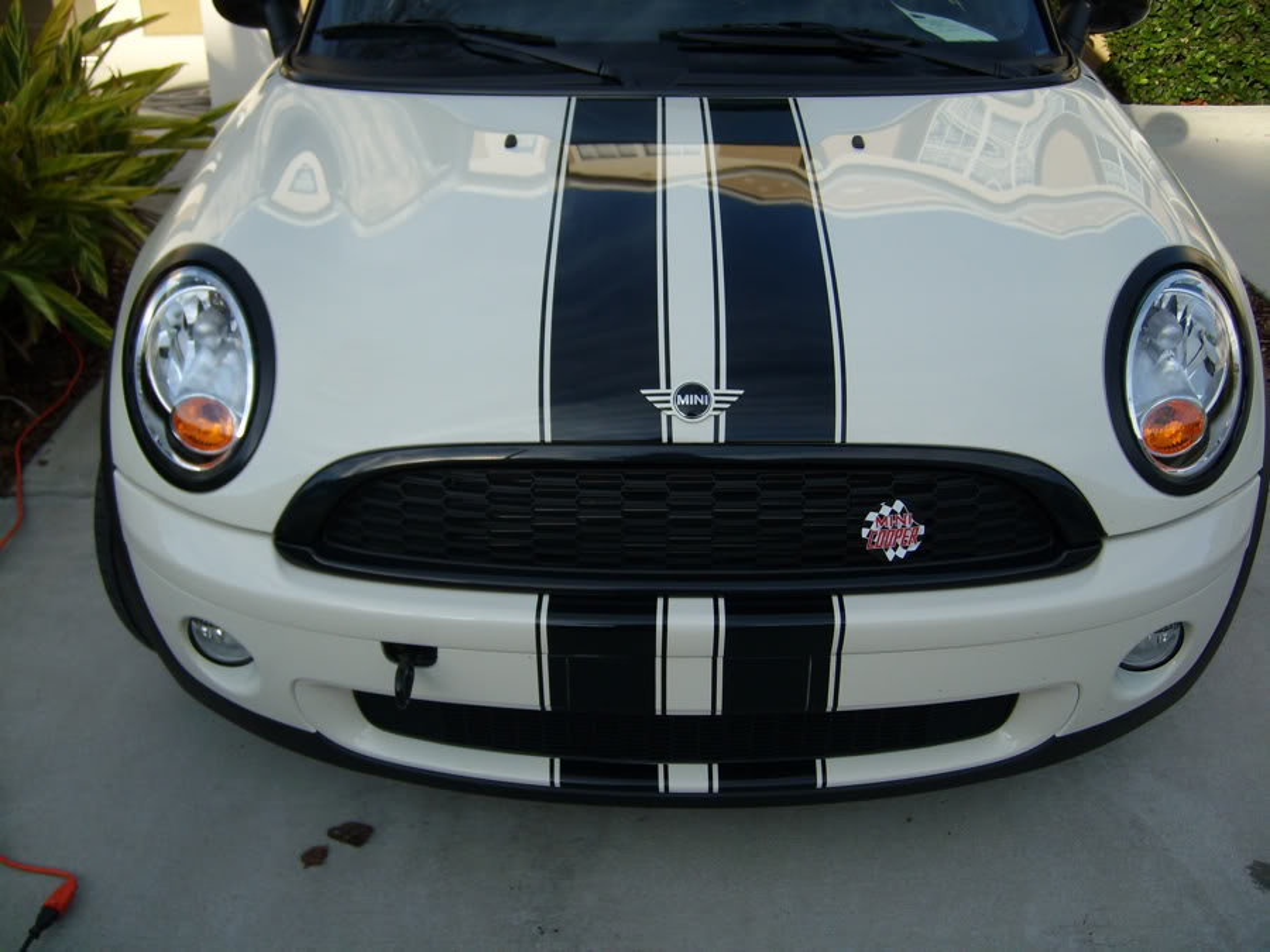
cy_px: 476
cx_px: 635
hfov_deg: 52.6
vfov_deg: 40.7
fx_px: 1284
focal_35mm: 35
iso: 50
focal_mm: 5.8
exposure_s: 1/148
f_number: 7.1
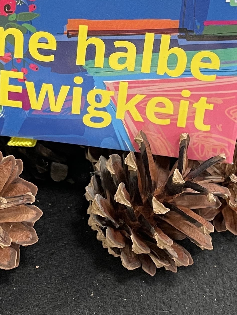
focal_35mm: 83
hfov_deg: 17.8
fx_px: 758
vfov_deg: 23.1
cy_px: 49
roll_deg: -2.0
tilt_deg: -33.9
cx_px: 94
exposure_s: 1/67
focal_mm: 4.2
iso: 125
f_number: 1.6
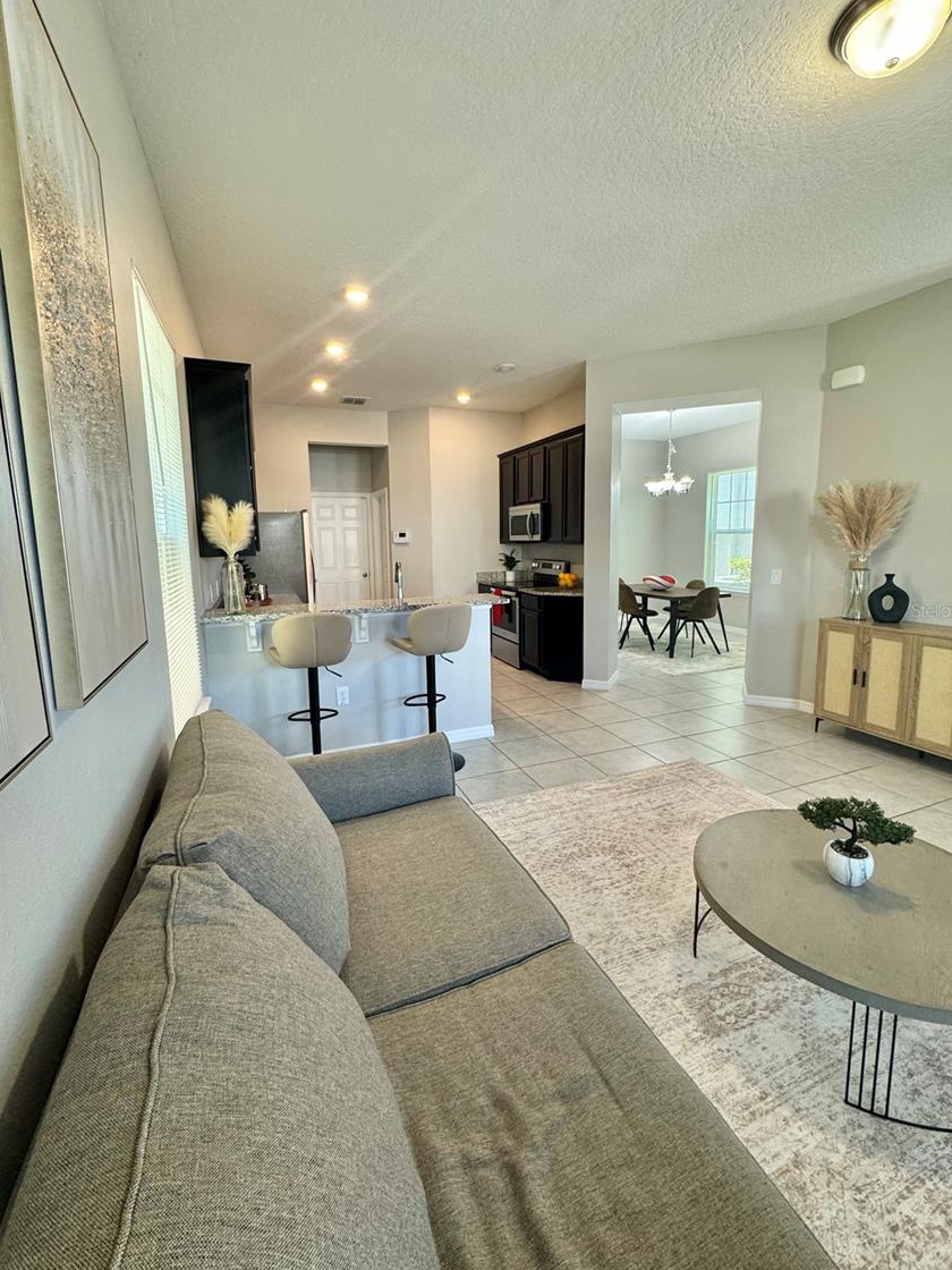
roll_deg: +1.5
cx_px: 482
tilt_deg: -6.8
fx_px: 550
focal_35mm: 15
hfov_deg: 81.7
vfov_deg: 98.1
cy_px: 610
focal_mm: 2.22
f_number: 2.2
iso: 160
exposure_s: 1/60
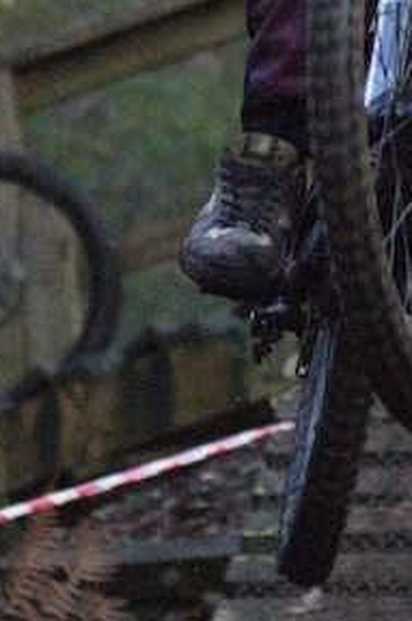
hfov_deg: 2.0
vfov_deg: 3.0
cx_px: 461
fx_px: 11956
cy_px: -160
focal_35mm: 694
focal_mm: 130
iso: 1600
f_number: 4
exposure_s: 1/800
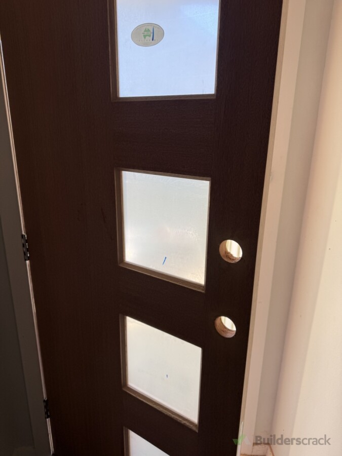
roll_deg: -3.1
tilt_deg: -16.4
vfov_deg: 71.6
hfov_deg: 56.8
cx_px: 171
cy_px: 228
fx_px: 316
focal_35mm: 24
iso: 64
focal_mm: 6.76
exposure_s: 1/169
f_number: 1.78
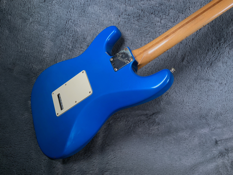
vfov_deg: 48.2
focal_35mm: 29
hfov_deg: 61.7
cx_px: 116
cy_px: 88
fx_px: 195
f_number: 1.8
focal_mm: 3
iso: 25
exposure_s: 1/156
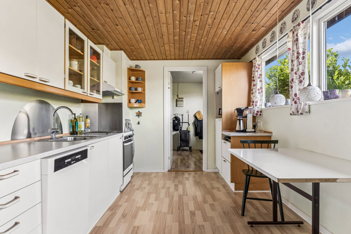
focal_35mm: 22
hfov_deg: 77.3
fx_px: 219
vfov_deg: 56.1
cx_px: 176
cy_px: 117
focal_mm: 15
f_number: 8
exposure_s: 1/5
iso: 200
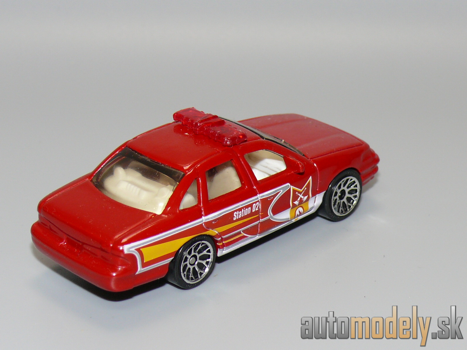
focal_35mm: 116
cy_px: 175
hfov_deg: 17.0
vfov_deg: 12.8
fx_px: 1565
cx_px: 234
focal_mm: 14.3
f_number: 4
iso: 100
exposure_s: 1/30
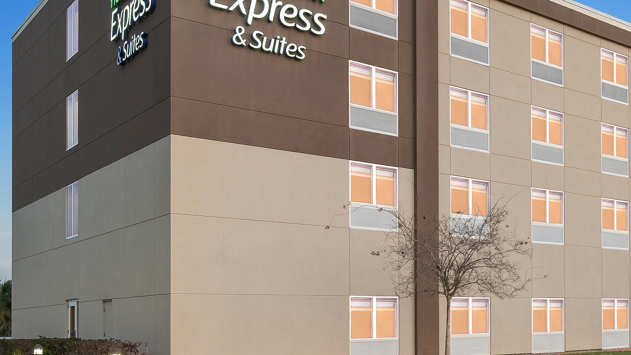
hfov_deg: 42.6
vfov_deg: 26.1
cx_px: 538
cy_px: 273
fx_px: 753
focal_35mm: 45
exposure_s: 1/2.5
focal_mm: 19
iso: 200
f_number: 8
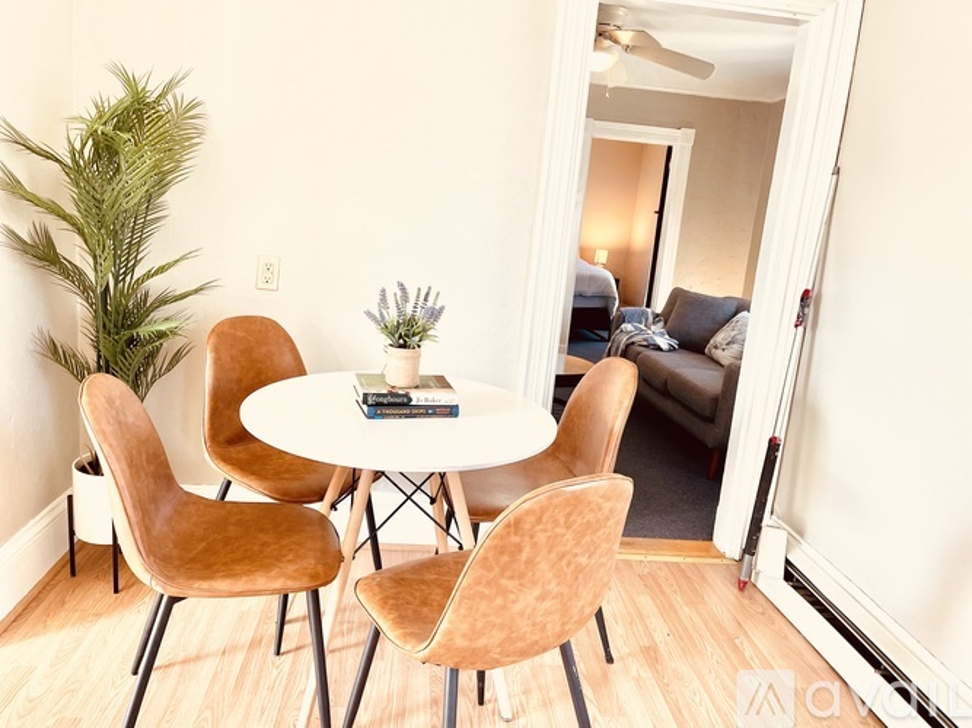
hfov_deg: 67.3
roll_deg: -5.4
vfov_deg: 53.0
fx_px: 730
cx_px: 486
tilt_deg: -12.1
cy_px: 364
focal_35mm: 26
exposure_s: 1/121
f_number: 1.6
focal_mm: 5.1
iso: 125
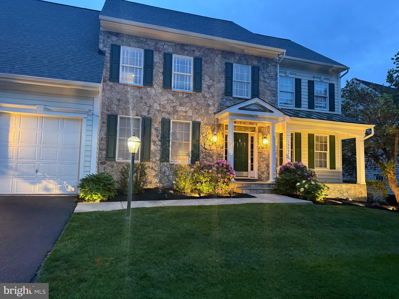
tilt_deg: +4.2
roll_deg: -1.3
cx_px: 200
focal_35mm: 24
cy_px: 150
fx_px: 277
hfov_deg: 71.6
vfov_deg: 56.8
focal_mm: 6.76
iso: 800
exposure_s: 1/40
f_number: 1.78
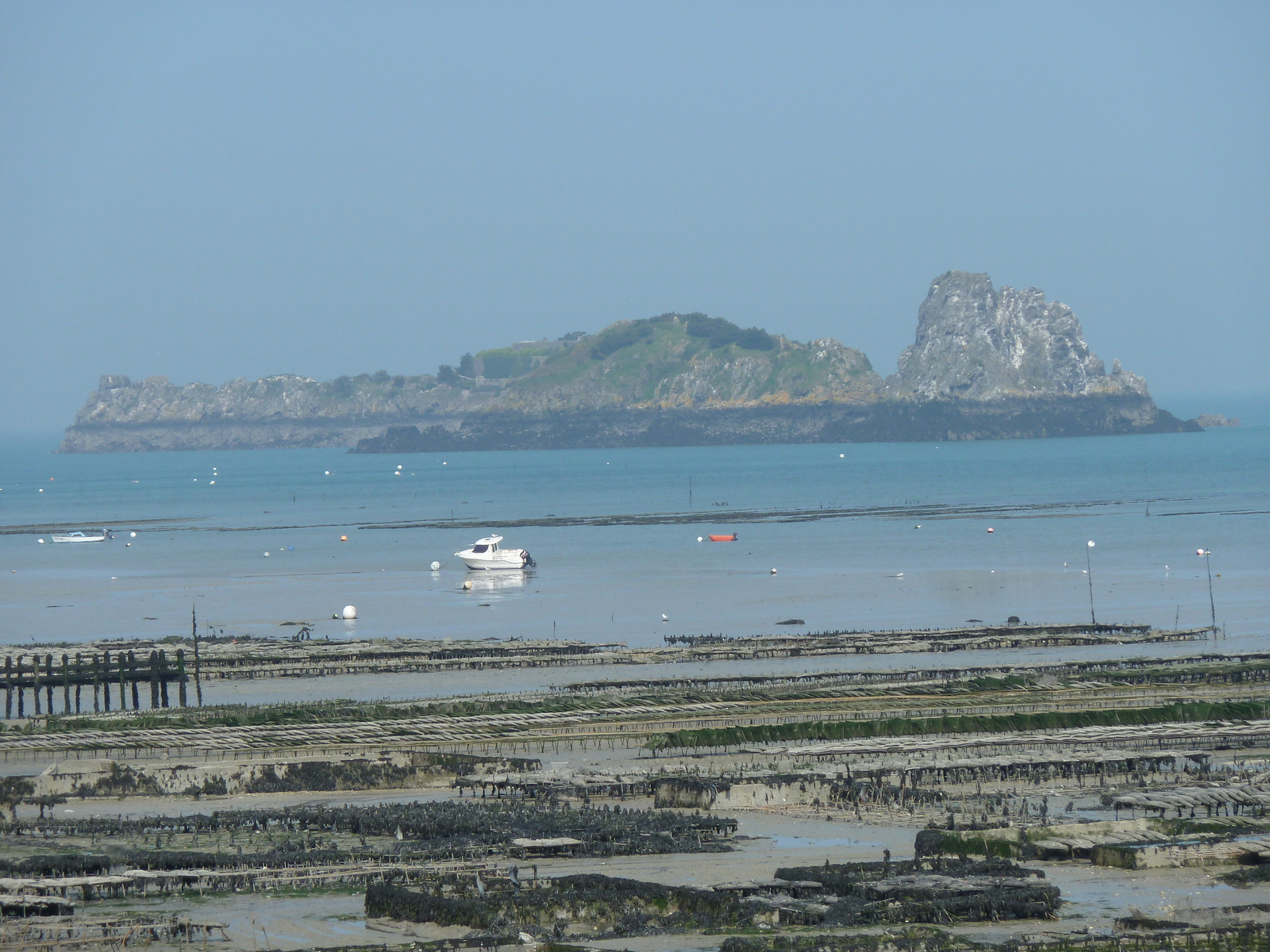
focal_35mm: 196
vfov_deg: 7.6
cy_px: 476
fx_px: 7191
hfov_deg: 10.1
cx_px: 635
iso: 80
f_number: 5
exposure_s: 1/500
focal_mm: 32.1
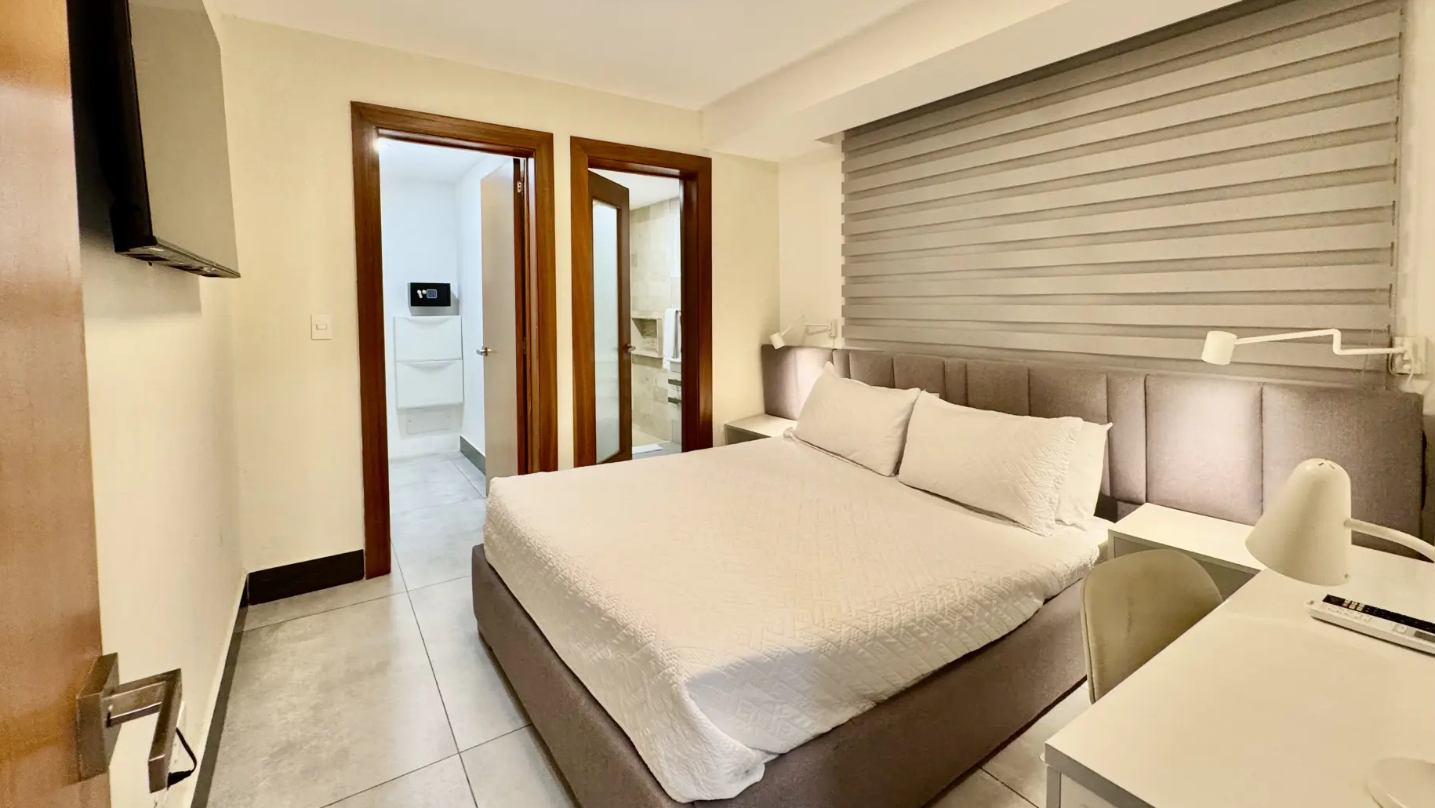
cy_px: 329
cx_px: 718
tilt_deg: -2.9
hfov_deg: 99.4
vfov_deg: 66.5
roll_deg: +0.1
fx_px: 609
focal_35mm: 16
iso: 200
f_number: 2.2
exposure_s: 1/60
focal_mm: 2.22
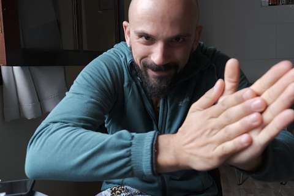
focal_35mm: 35
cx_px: 147
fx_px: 286
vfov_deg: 37.9
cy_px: 98
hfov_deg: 54.4
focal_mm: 23
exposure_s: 1/250
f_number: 7.1
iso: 3200
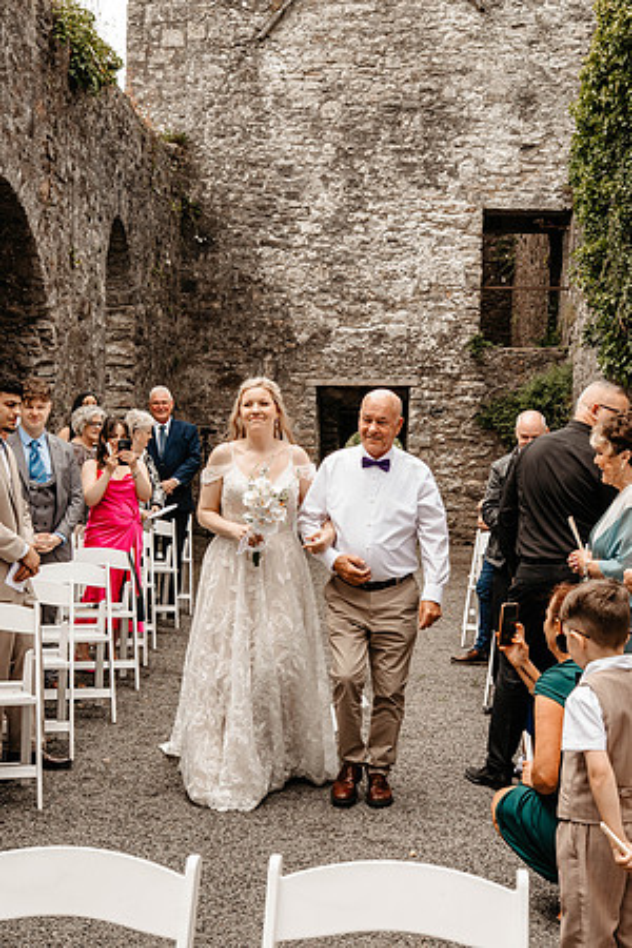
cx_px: 316
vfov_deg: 38.2
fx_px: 1369
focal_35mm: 52
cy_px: 474
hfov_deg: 26.0
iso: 800
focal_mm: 35
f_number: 8
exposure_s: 1/320
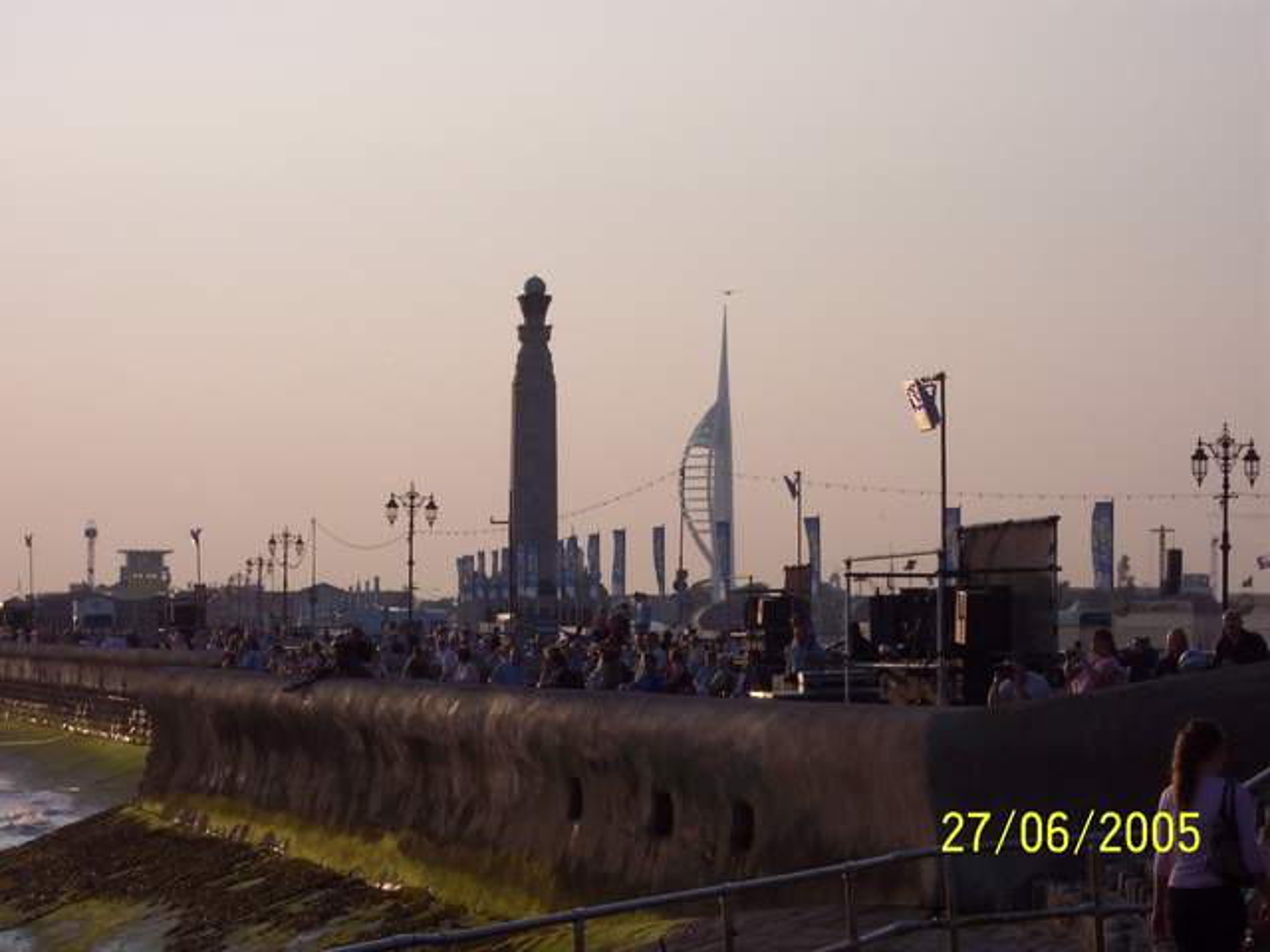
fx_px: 4182
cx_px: 635
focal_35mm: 114
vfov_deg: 13.0
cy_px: 476
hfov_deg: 17.3
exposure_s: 1/350
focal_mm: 24
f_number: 8
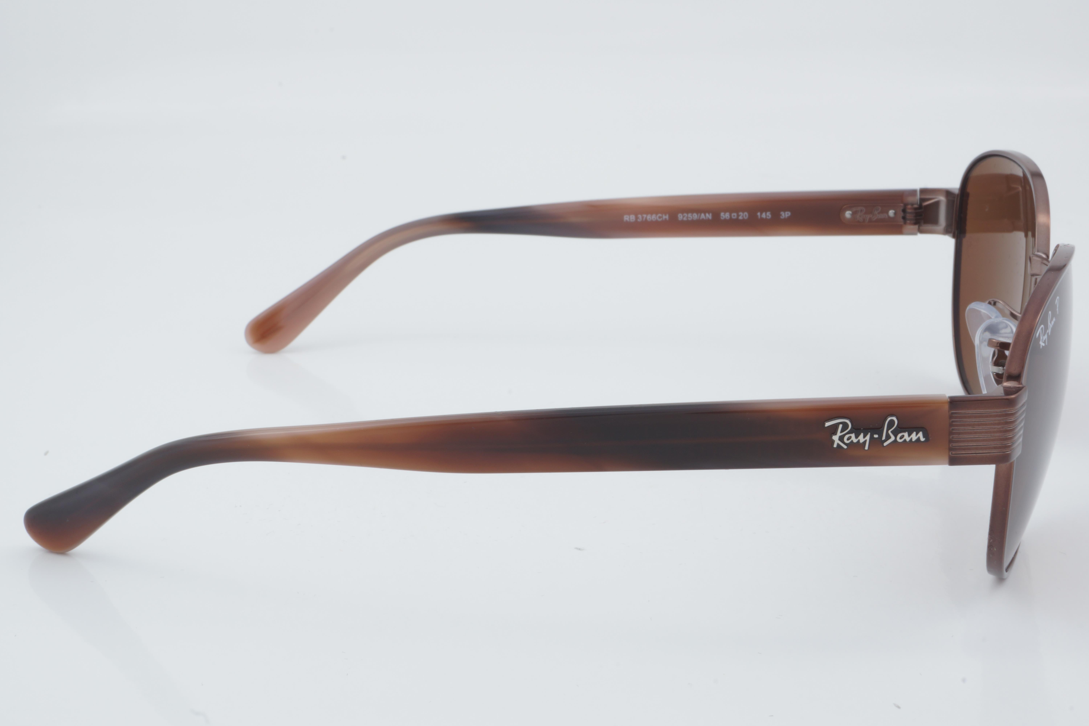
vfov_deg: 20.2
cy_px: 363
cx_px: 544
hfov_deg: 29.9
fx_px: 2042
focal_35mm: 68
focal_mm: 45
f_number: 32
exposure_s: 1/3
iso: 100
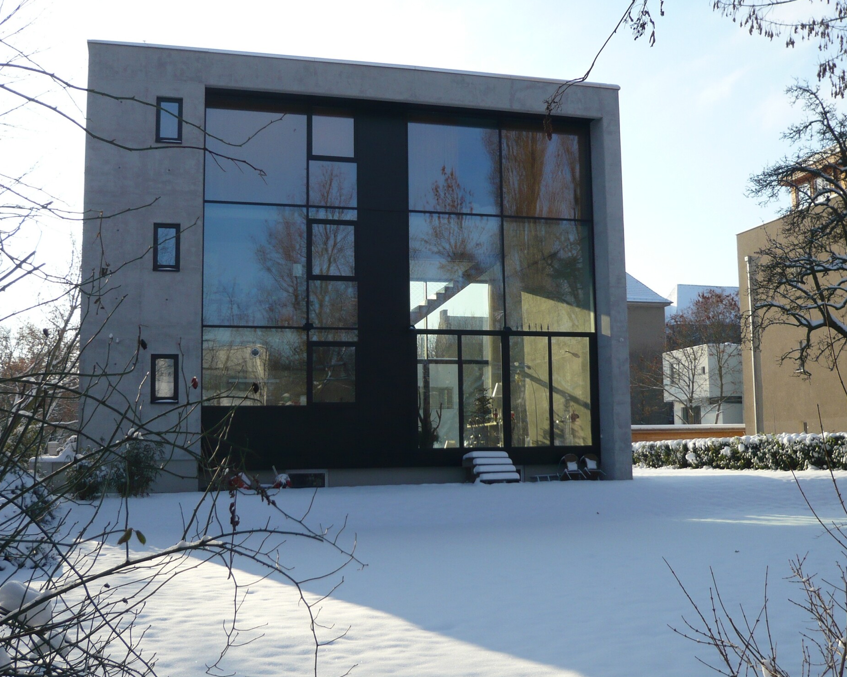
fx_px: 1003
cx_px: 446
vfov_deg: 37.3
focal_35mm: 40
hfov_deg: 45.8
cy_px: 338
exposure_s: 1/800
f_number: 3.2
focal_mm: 6.2
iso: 100
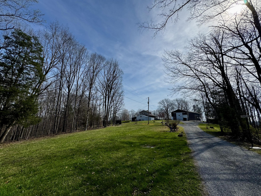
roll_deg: -0.8
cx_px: 130
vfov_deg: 85.7
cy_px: 98
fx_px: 106
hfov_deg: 102.1
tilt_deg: +12.2
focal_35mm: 14
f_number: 2.2
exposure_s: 1/3906
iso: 40
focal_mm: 2.22
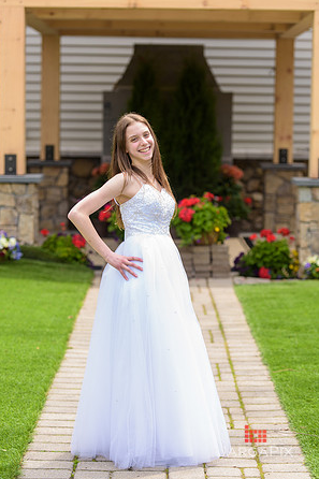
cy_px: 238
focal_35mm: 106
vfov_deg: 19.3
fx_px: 1410
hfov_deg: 12.9
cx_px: 159
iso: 200
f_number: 3.2
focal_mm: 105
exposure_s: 1/500
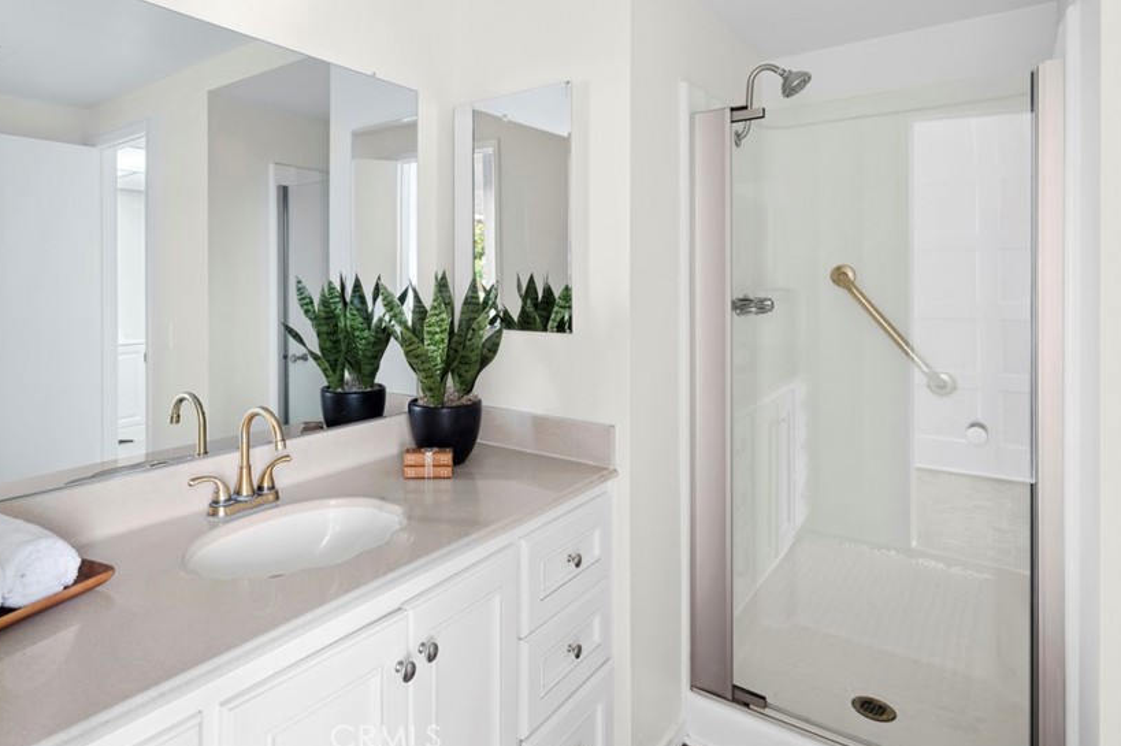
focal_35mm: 20
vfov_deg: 61.2
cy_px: 291
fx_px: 622
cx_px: 472
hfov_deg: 83.4
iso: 160
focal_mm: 16
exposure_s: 1.3
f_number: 8
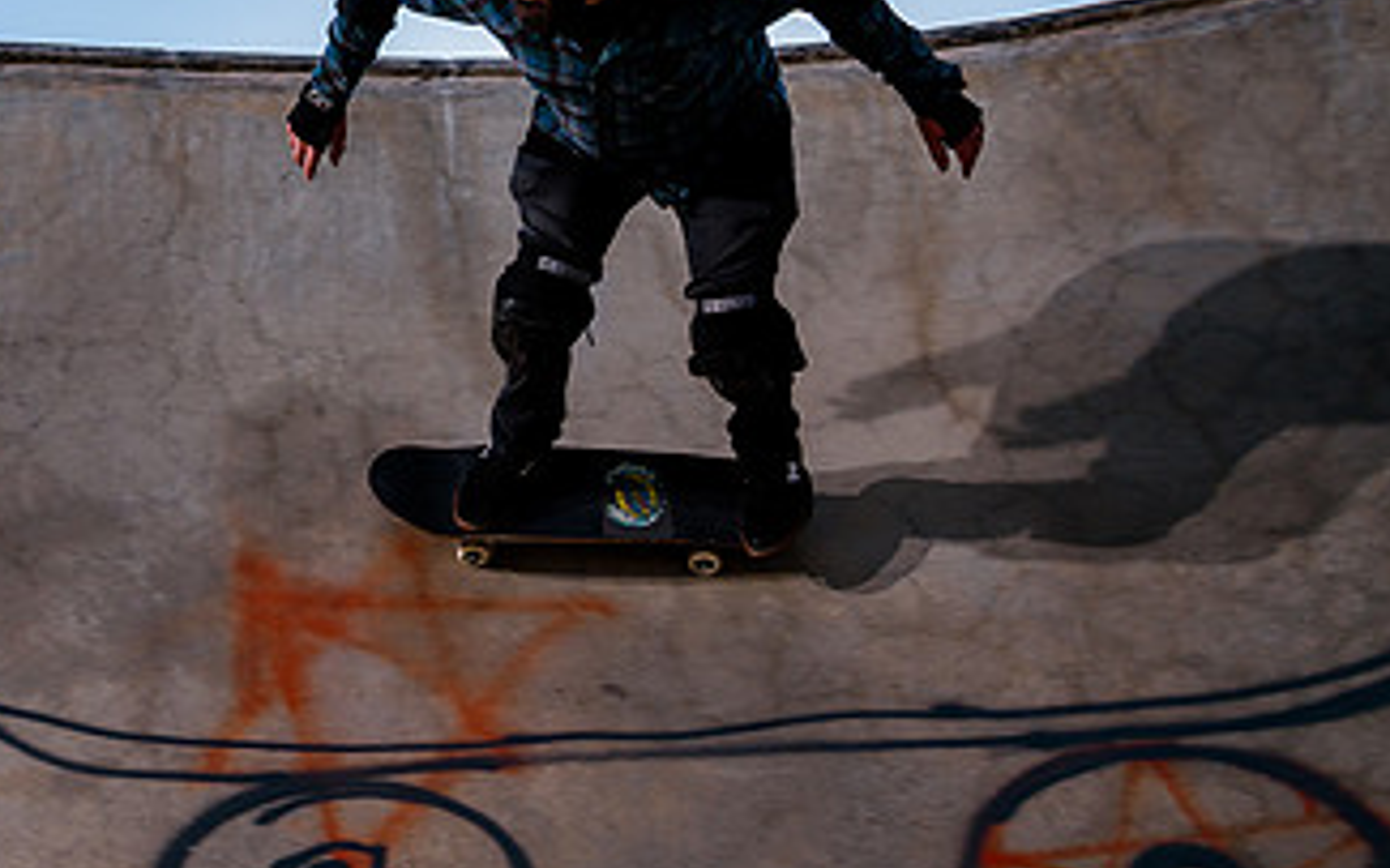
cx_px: 167
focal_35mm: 55
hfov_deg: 35.0
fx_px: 2083
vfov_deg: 23.3
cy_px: 238
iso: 200
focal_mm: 24
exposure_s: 1/500
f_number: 8
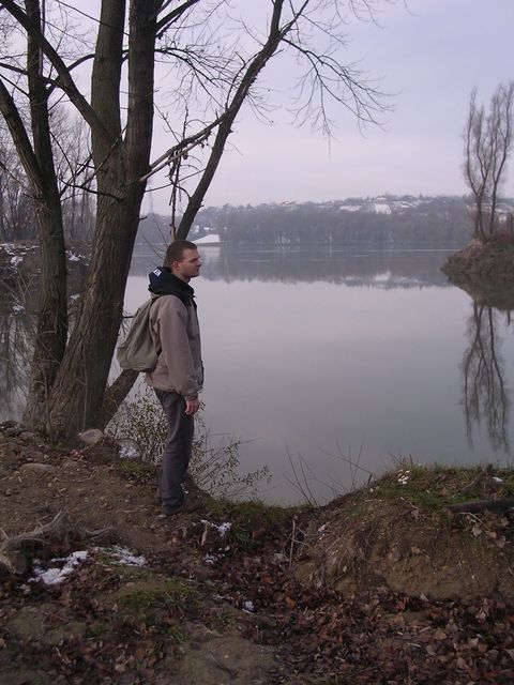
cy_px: 342
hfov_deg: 37.7
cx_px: 257
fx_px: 752
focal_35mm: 38
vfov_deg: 49.0
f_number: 2.8
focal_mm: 5.8
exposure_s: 1/368
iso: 100
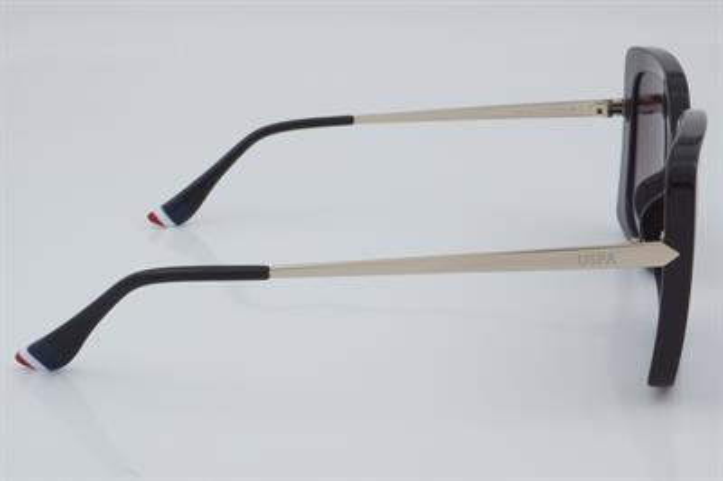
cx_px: 362
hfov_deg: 27.0
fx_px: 1505
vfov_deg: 18.2
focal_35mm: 75
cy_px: 240
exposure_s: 1/4
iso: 100
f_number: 32
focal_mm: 50
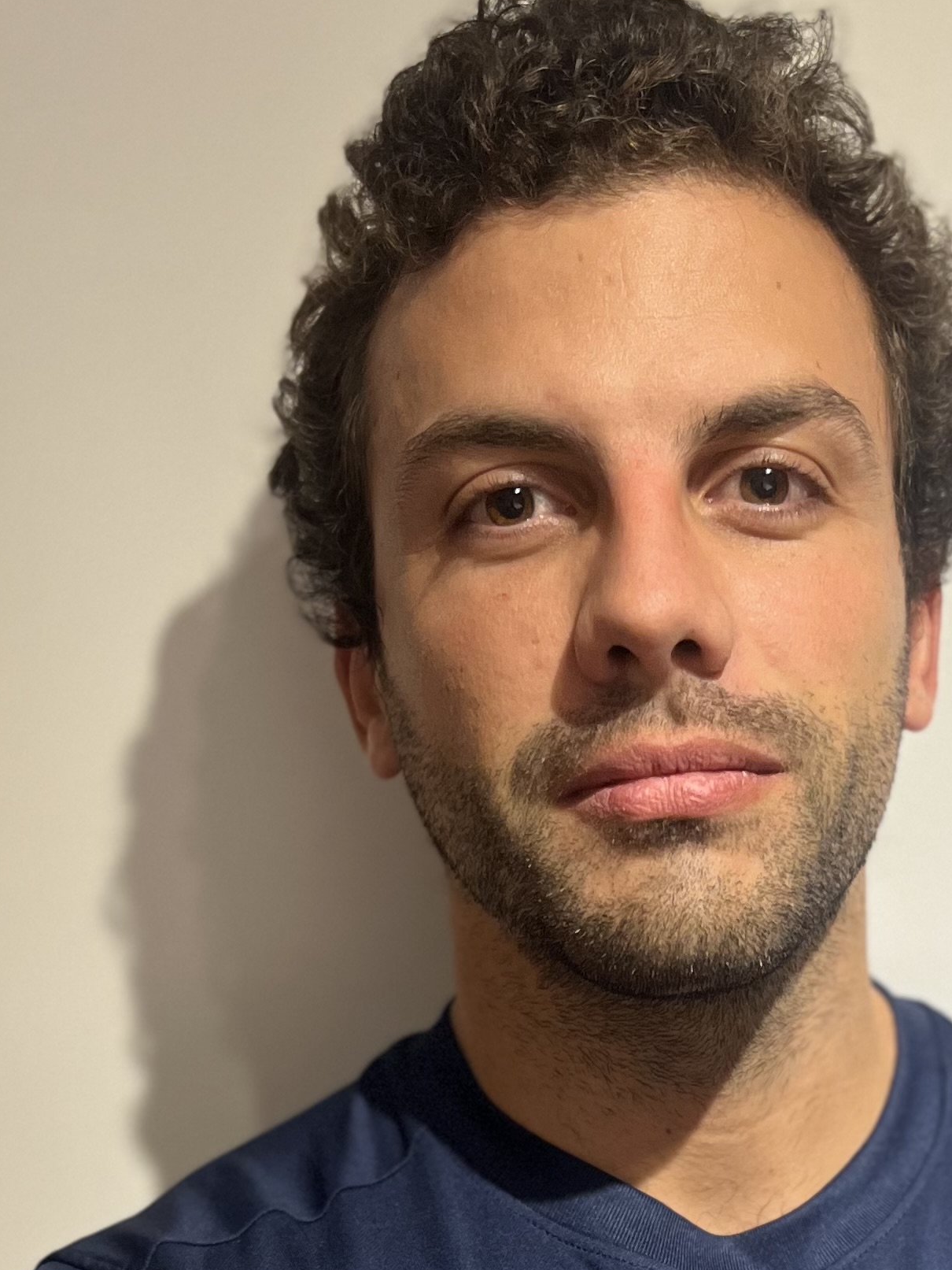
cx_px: 732
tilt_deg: -13.1
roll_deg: +2.9
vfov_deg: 28.2
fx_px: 2383
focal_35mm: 65
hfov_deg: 22.3
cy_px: 1231
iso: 200
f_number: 1.6
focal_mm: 5.1
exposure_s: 1/50
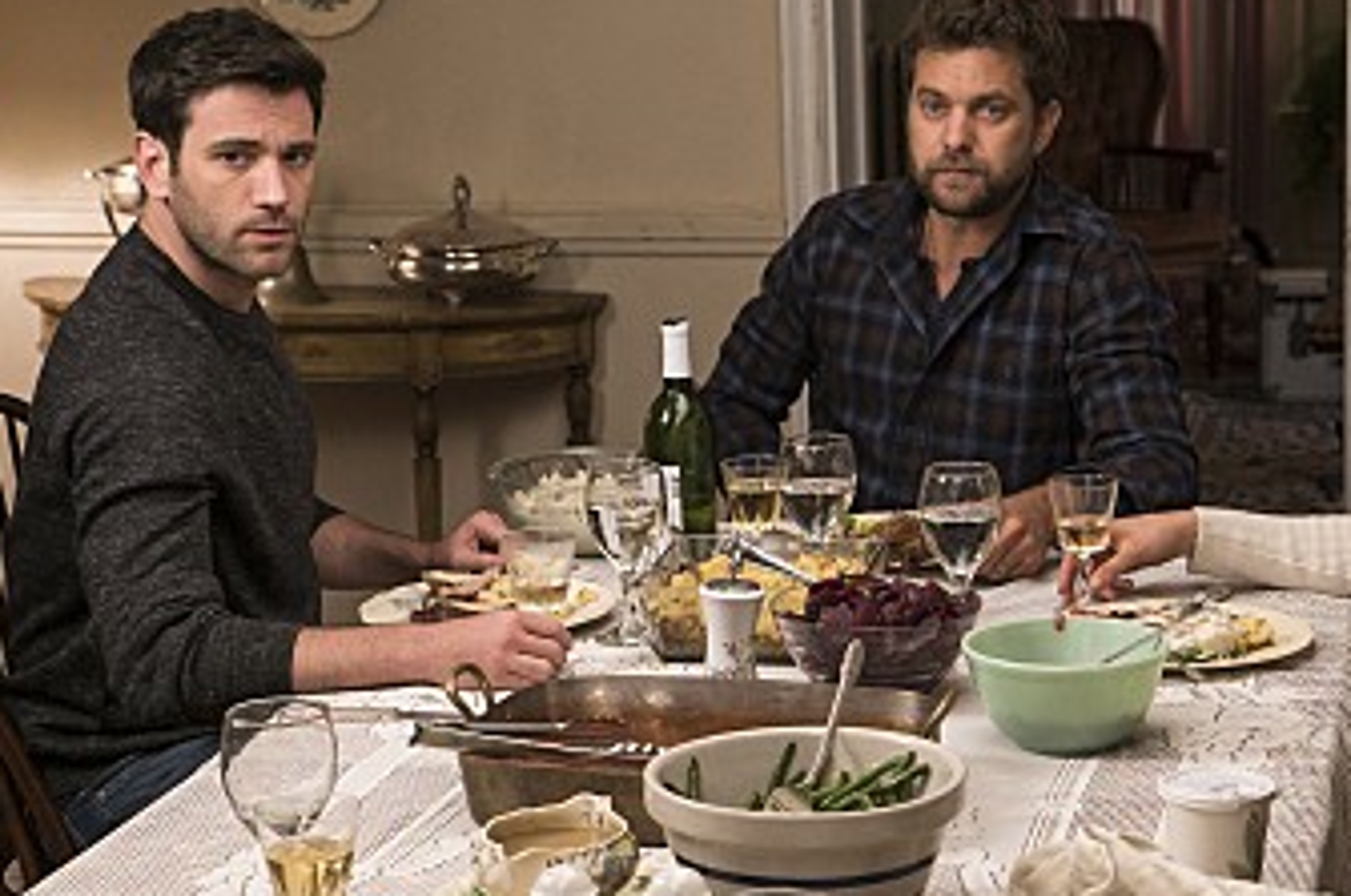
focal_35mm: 76
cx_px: 708
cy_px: 516
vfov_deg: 17.9
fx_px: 2848
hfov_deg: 26.7
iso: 2500
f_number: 5.6
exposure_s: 1/80
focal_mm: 51
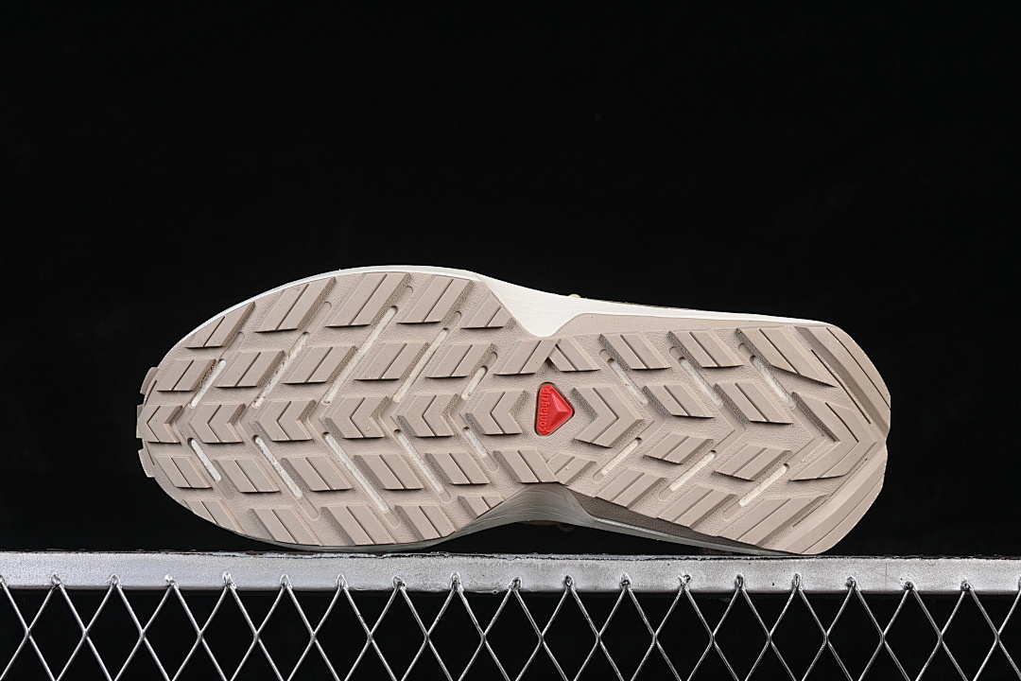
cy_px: 340
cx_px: 510
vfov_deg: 18.2
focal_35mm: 75
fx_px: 2127
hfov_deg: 27.0
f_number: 8
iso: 160
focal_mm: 50
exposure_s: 1/80
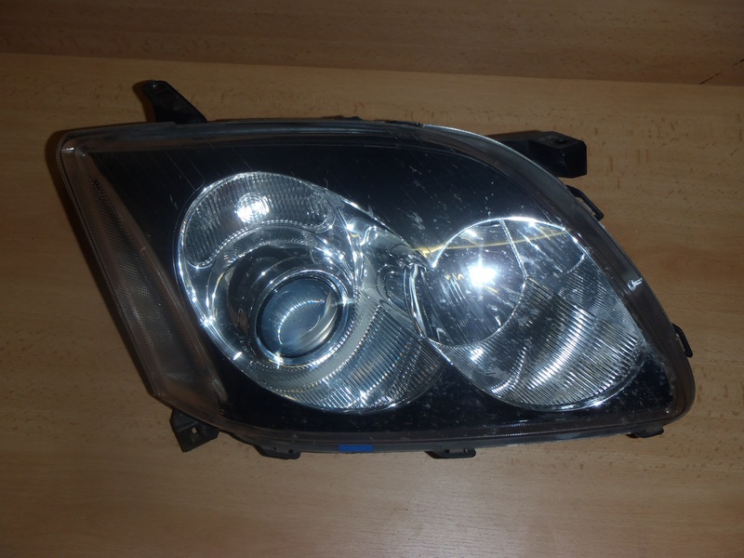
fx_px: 817
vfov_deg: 37.7
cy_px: 279
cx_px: 372
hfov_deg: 49.0
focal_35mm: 38
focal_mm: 6.83
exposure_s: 1/40
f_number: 4.6
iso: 100
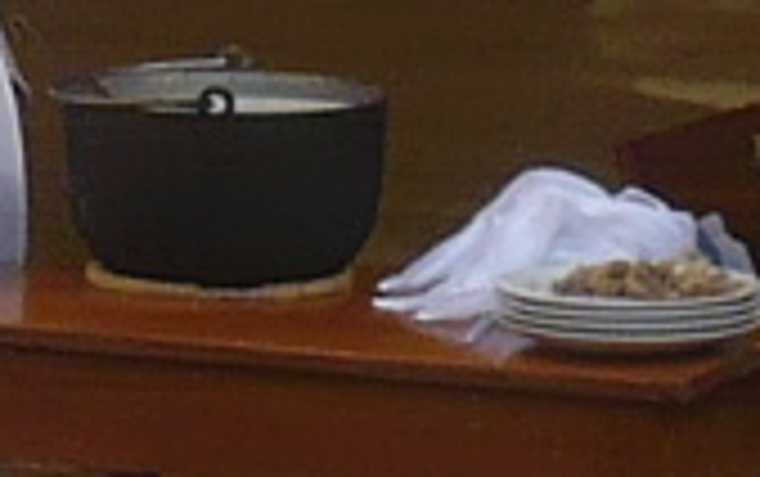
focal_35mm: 441
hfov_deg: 4.7
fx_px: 9143
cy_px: -364
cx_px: -373
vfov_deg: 3.0
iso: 100
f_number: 9
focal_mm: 6.6
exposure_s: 1/125
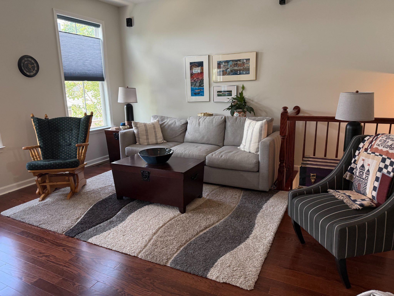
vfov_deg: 56.8
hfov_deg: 71.6
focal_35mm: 24
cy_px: 148
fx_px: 273
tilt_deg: -12.2
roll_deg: +0.6
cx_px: 197
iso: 250
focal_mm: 6.76
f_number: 1.78
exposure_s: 1/120
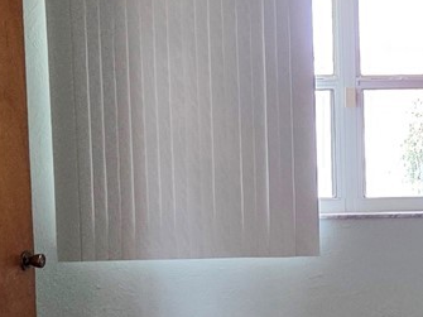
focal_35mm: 110
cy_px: 198
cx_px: 492
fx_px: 1344
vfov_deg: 13.4
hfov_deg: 17.2
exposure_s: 1/120
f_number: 1.8
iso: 320
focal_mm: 5.4
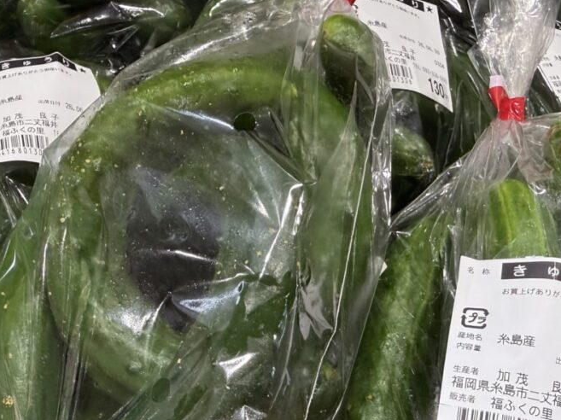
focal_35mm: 39
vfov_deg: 36.0
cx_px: 356
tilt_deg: -54.7
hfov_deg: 47.4
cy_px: 312
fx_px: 632
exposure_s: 1/60
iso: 250
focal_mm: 2.22
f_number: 2.2
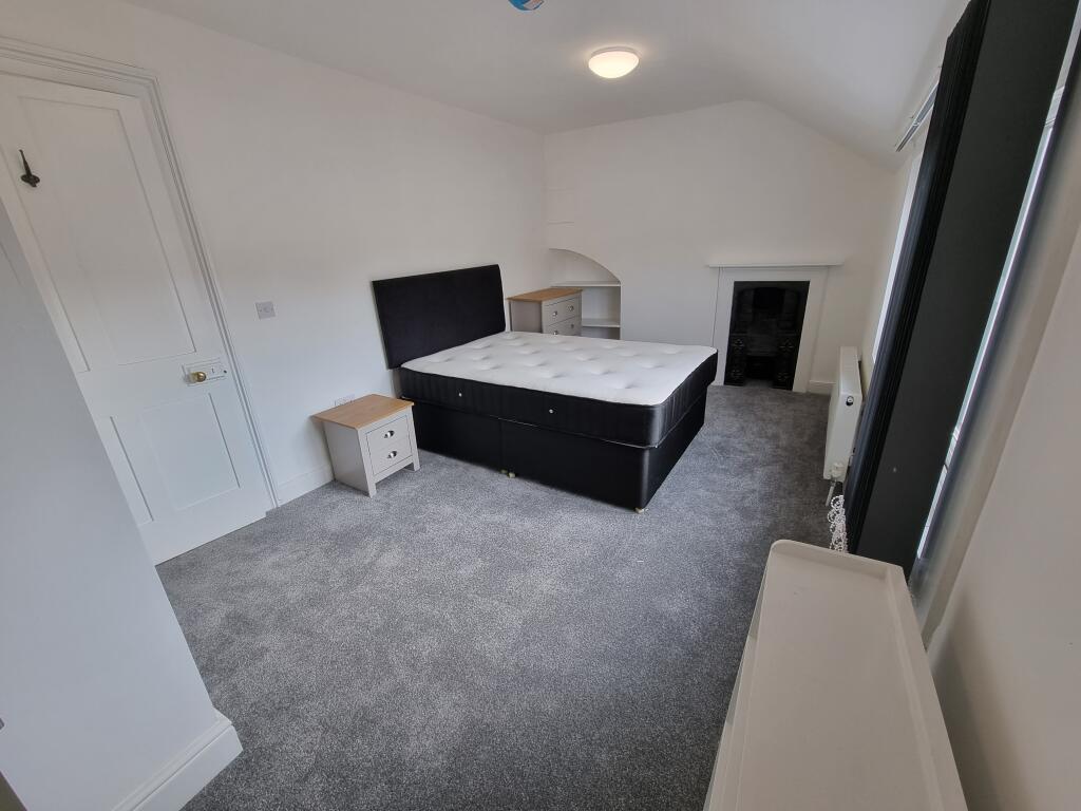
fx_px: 406
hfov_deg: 106.2
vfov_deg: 89.9
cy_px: 406
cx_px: 540
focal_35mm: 13
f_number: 2.2
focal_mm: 2.2
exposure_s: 1/100
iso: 64
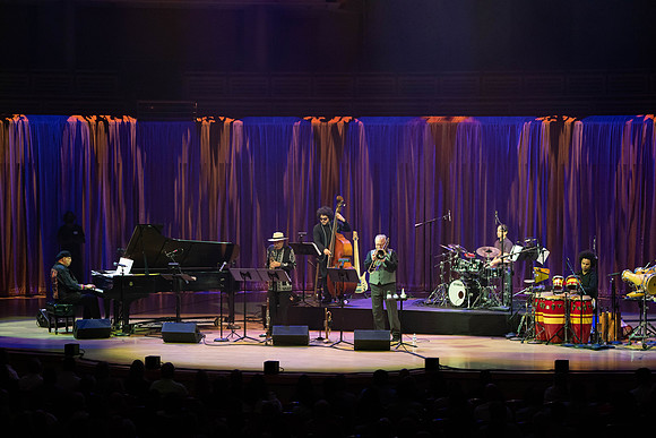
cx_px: 328
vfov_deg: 13.7
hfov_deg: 20.4
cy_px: 219
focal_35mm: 100
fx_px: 1823
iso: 3200
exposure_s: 1/200
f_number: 5.6
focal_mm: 100
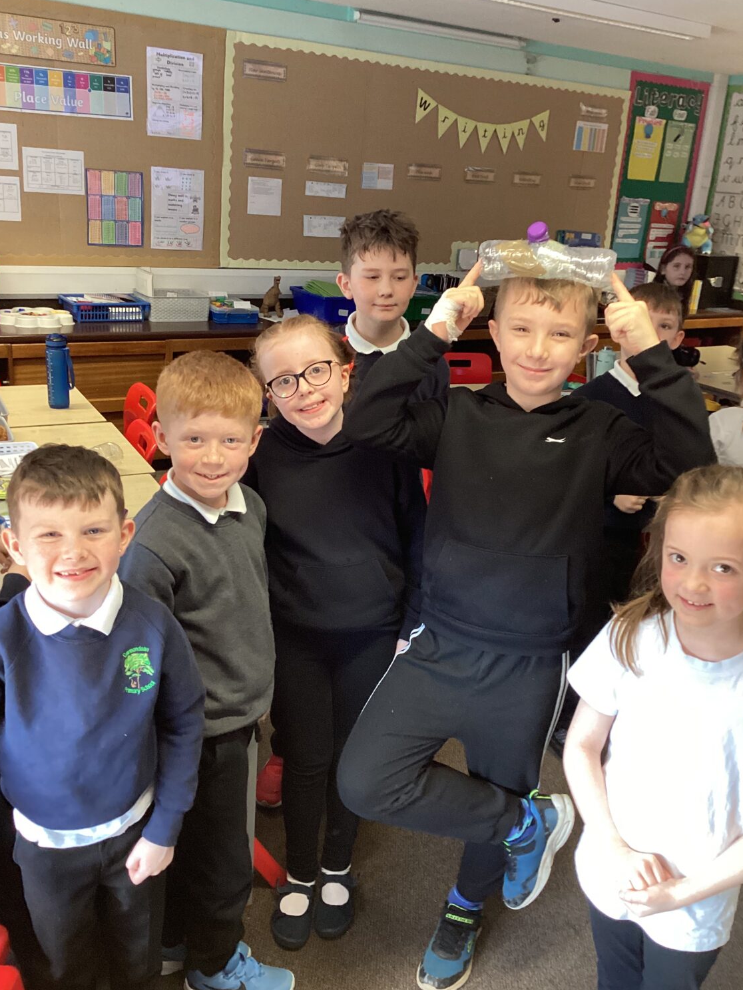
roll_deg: -2.9
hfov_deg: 44.2
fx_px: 916
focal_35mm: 32
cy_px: 483
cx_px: 375
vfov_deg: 56.8
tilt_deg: -19.3
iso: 125
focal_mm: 3.3
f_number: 2.4
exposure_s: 1/60
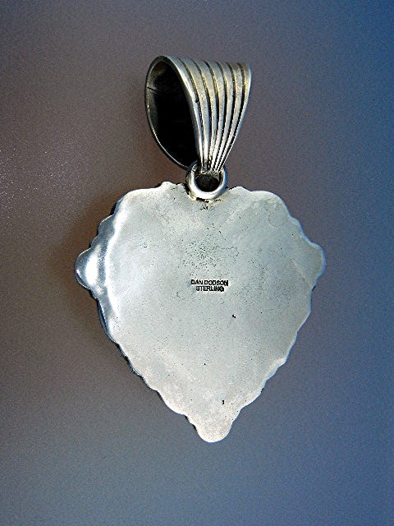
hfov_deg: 28.0
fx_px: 789
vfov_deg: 36.8
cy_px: 263
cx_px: 197
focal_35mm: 52
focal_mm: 9.3
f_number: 3.9
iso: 200
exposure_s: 1/33.6
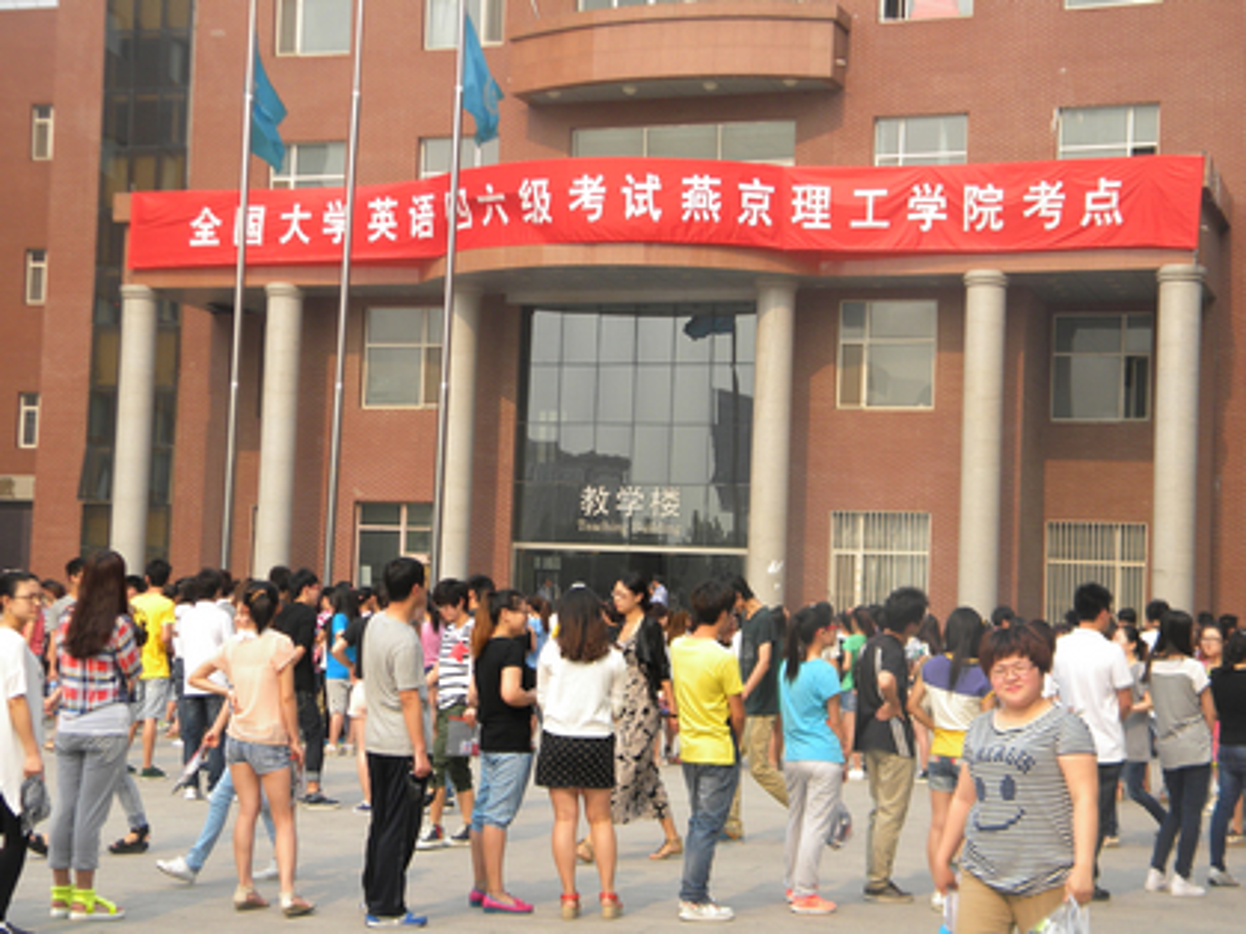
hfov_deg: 34.3
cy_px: 467
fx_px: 2016
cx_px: 623
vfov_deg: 26.1
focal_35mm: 56
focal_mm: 10.1
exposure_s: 1/298
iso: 80
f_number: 4.1
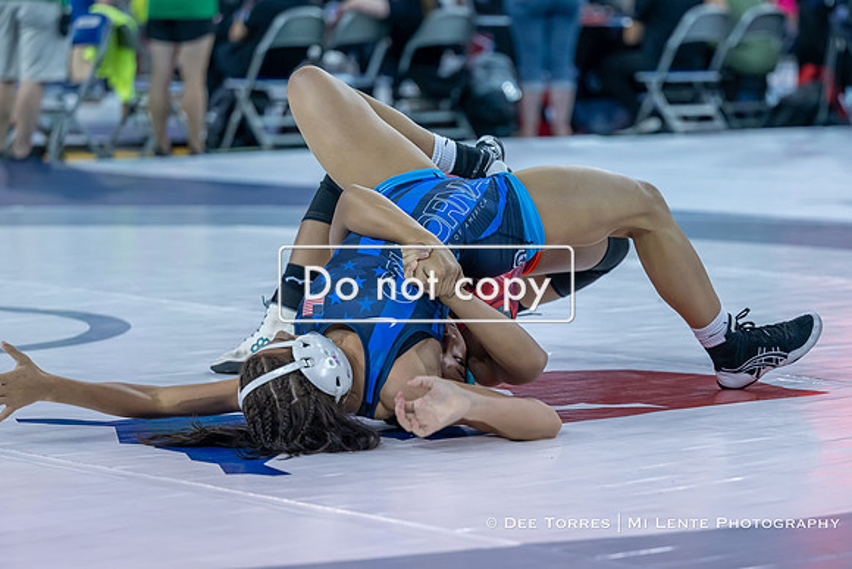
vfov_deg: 10.7
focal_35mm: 128
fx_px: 3033
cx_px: 503
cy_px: 337
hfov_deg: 16.0
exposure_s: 1/800
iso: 720
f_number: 2.8
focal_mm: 97
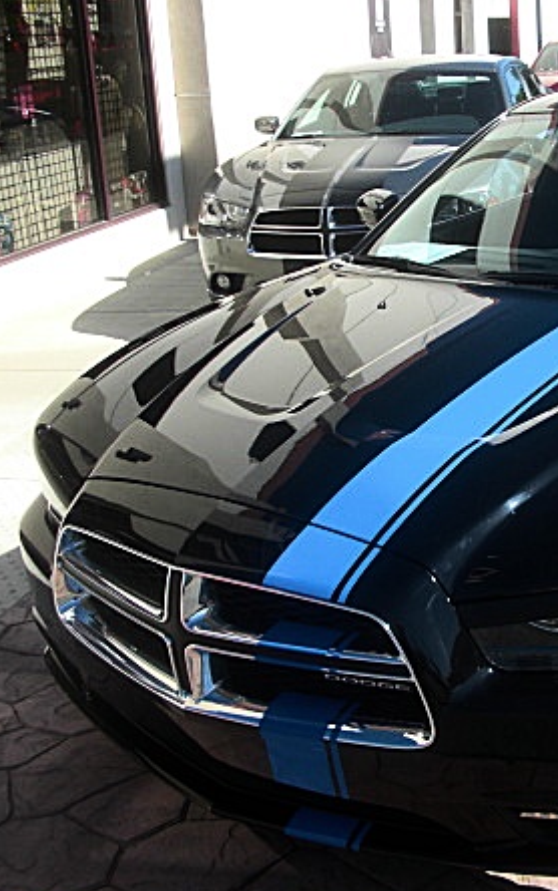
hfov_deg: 22.8
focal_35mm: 55
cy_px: 433
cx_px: 536
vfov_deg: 36.9
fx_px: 1337
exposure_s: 1/500
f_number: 2.8
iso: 50
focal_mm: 6.3
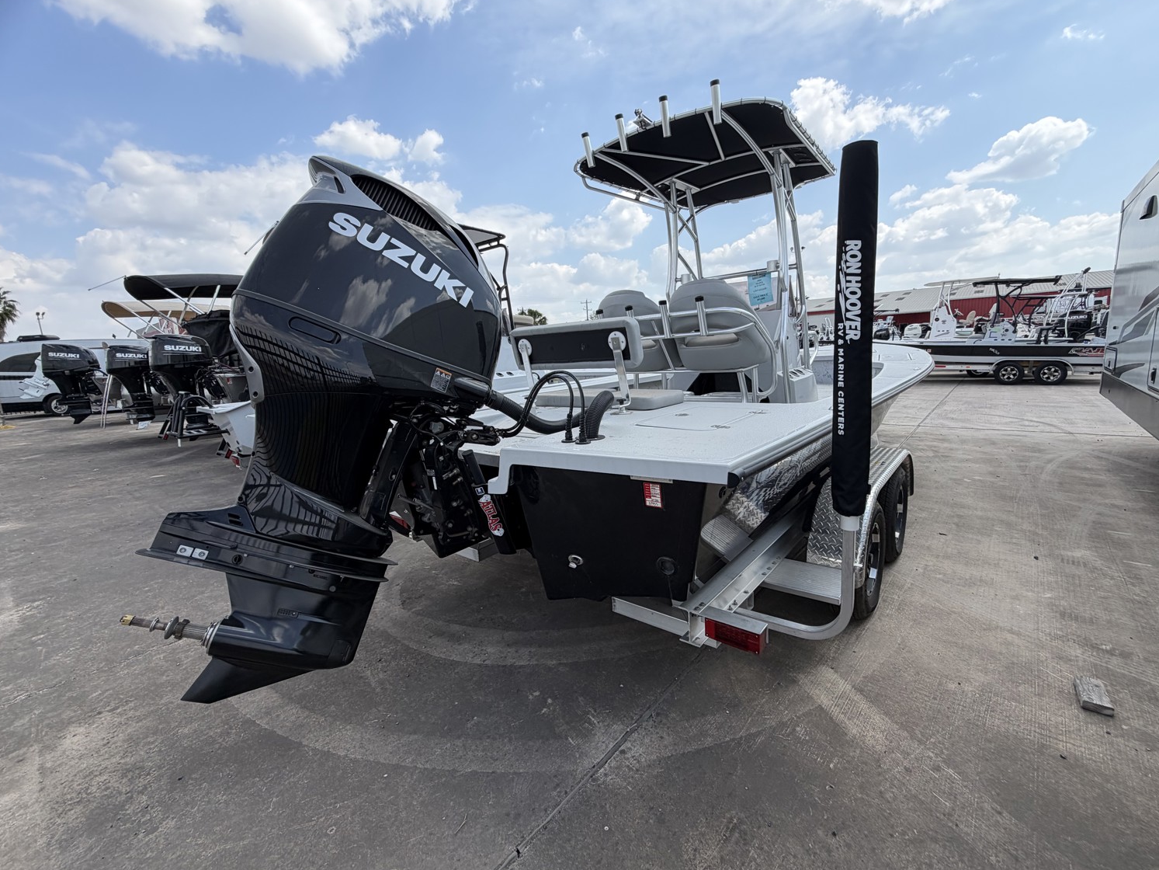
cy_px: 430
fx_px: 502
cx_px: 590
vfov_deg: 81.8
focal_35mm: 15
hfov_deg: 98.2
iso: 32
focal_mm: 2.22
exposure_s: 1/770
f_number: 2.2
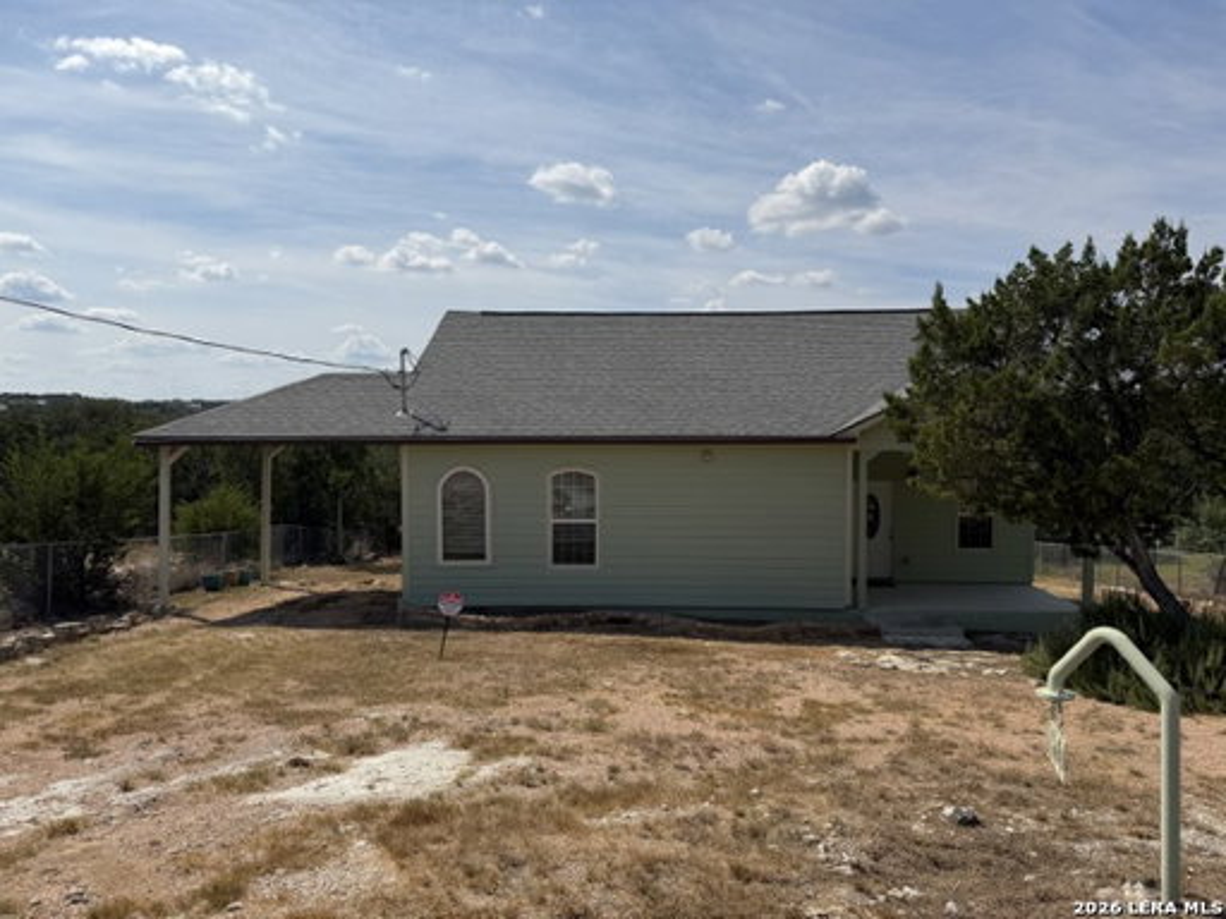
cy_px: 460
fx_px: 850
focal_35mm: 24
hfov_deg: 71.6
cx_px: 613
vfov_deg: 56.8
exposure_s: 1/10309
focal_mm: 6.76
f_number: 1.78
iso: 80
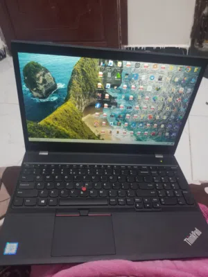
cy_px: 138
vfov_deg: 67.3
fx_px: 208
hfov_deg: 53.1
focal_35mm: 26
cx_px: 104
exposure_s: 1/10
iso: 400
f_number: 1.7
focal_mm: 4.25
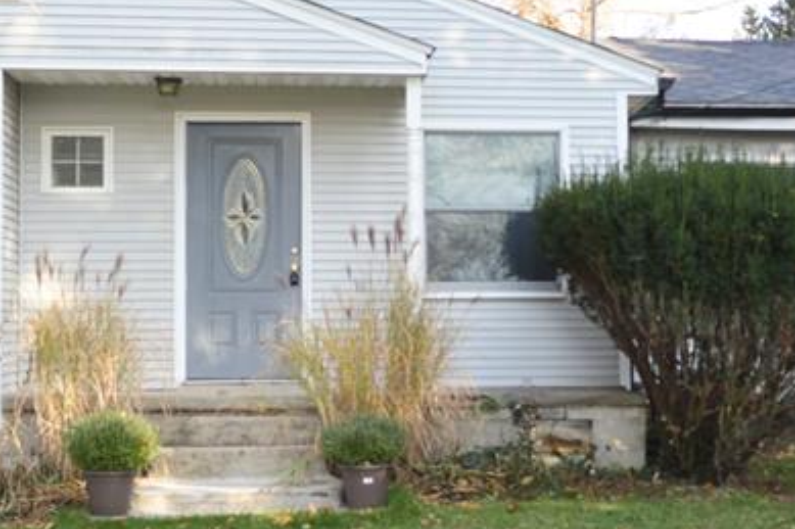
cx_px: 552
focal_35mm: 71
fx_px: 1567
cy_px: 249
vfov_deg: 19.2
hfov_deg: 28.2
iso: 100
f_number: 4
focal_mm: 18
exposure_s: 1/125
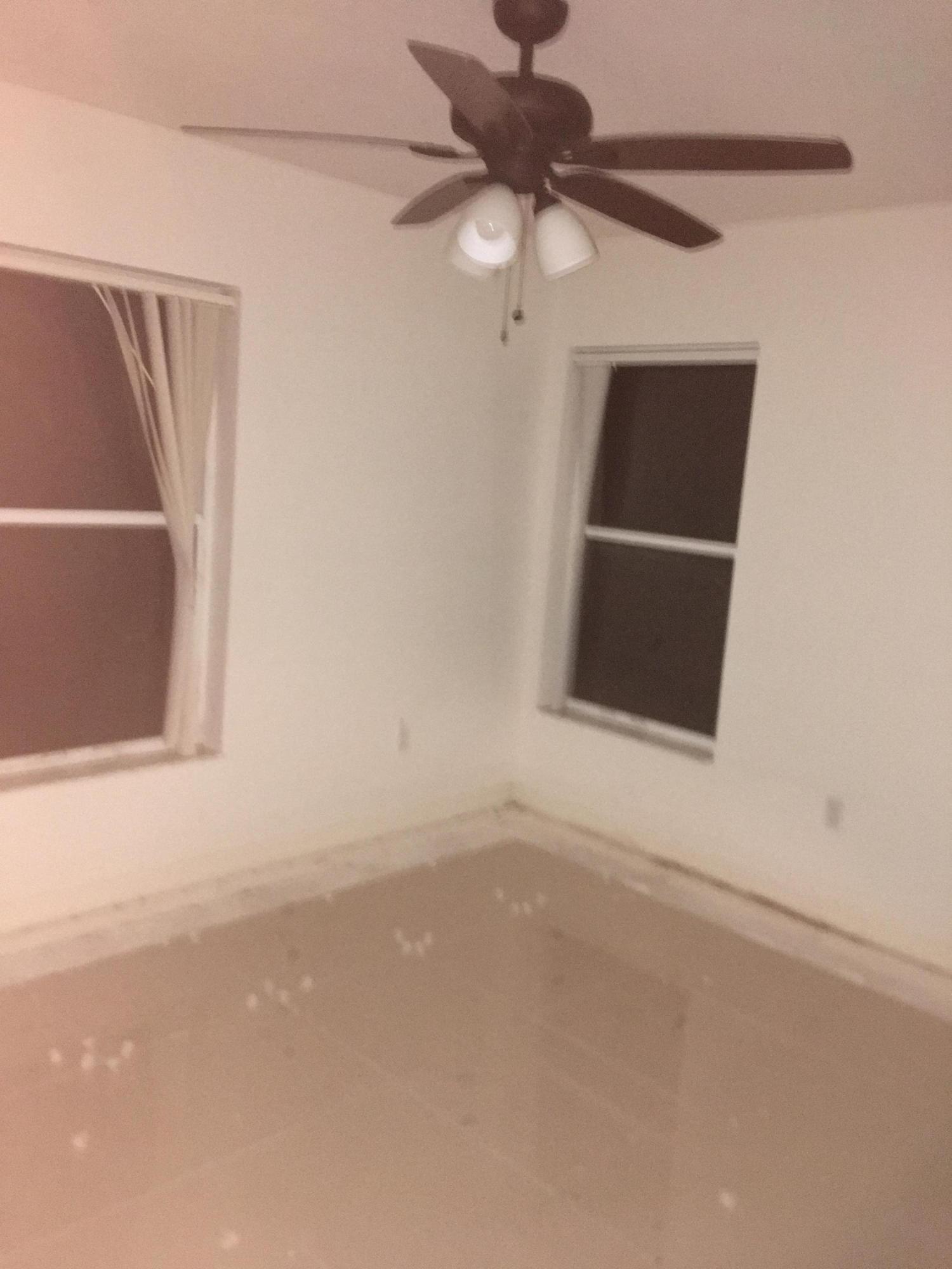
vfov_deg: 61.7
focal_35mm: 29
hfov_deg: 48.2
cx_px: 476
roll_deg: -4.8
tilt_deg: -7.9
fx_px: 1063
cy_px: 634
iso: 320
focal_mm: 4.15
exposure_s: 1/16
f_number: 2.2
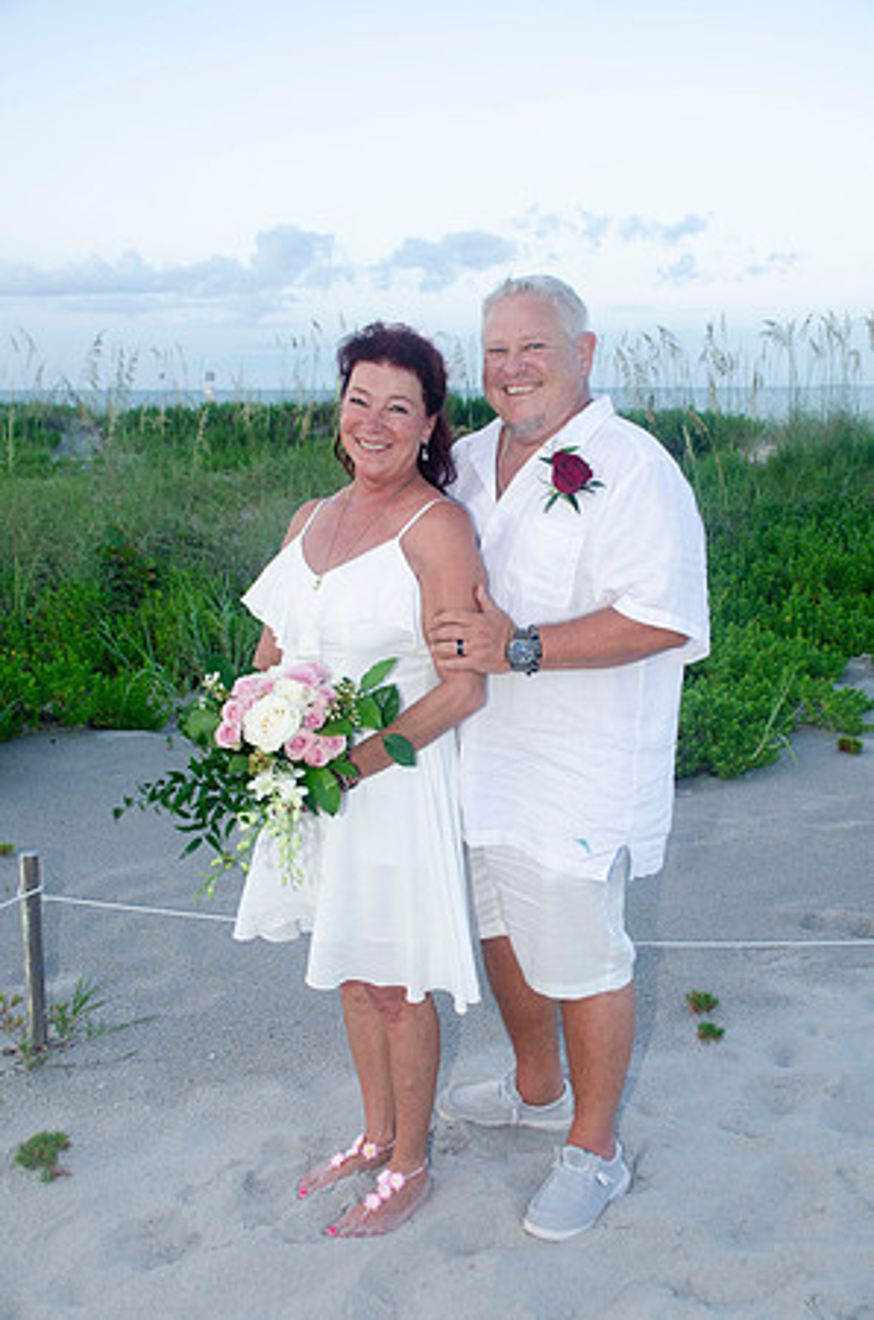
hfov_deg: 36.7
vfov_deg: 53.2
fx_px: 1317
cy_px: 660
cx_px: 437
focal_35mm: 36
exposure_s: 1/50
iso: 200
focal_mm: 24
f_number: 5.6
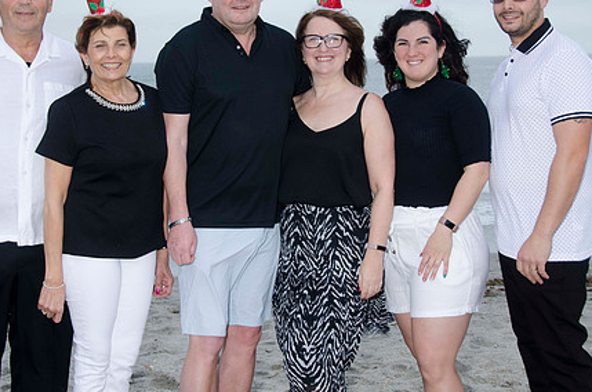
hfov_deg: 26.4
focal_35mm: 77
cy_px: 139
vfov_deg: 17.6
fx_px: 1263
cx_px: 259
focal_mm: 38
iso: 100
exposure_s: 1/80
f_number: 7.1
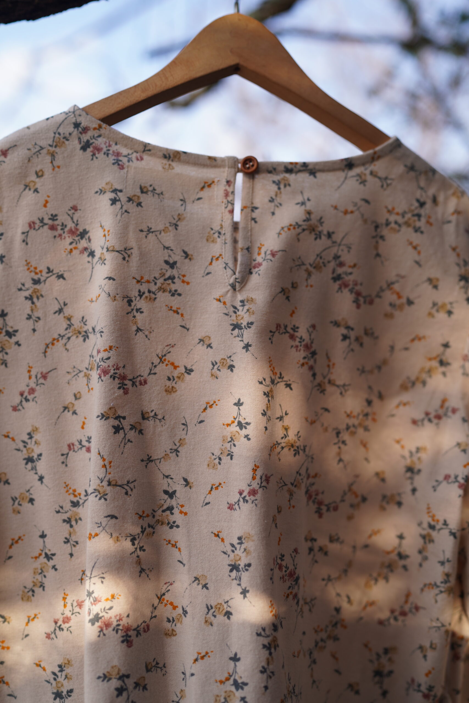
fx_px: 684
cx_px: 234
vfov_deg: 54.4
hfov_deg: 37.9
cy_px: 352
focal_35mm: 35
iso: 100
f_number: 2
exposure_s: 1/800
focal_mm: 35
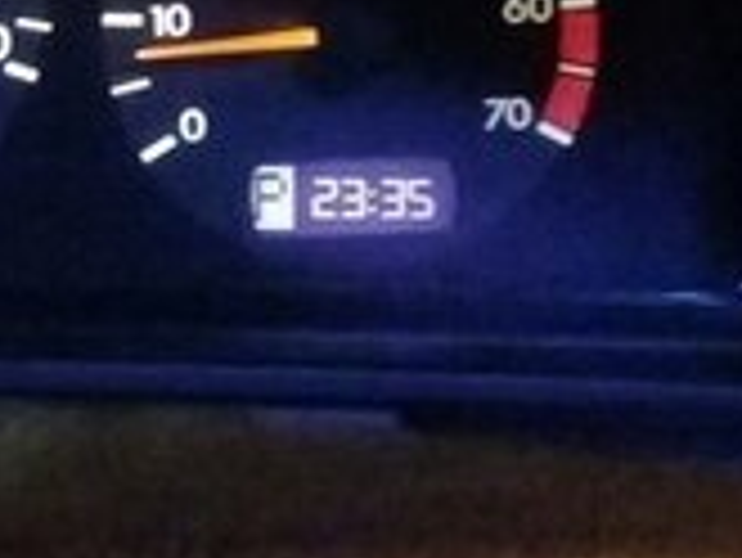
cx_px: -337
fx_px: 2660
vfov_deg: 11.7
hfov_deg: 14.9
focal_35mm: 124
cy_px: -164
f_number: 2.2
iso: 1250
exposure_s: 1/17
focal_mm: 3.3
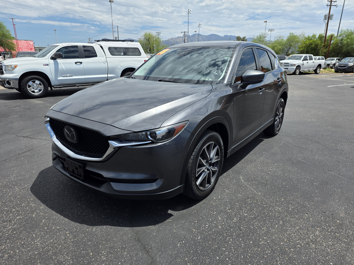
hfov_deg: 73.9
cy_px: 132
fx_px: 235
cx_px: 177
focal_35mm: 23
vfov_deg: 58.9
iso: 80
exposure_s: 1/7061
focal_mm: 6.25
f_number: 1.7
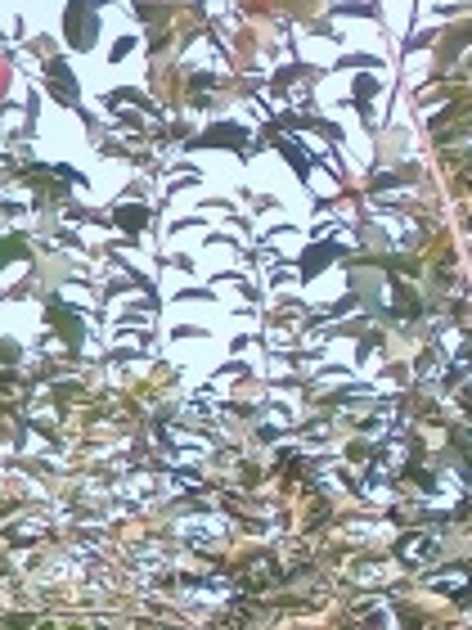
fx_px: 4872
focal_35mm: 268
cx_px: -966
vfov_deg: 7.4
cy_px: 351
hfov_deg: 5.2
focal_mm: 6.67
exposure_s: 1/510
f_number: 1.95
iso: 50
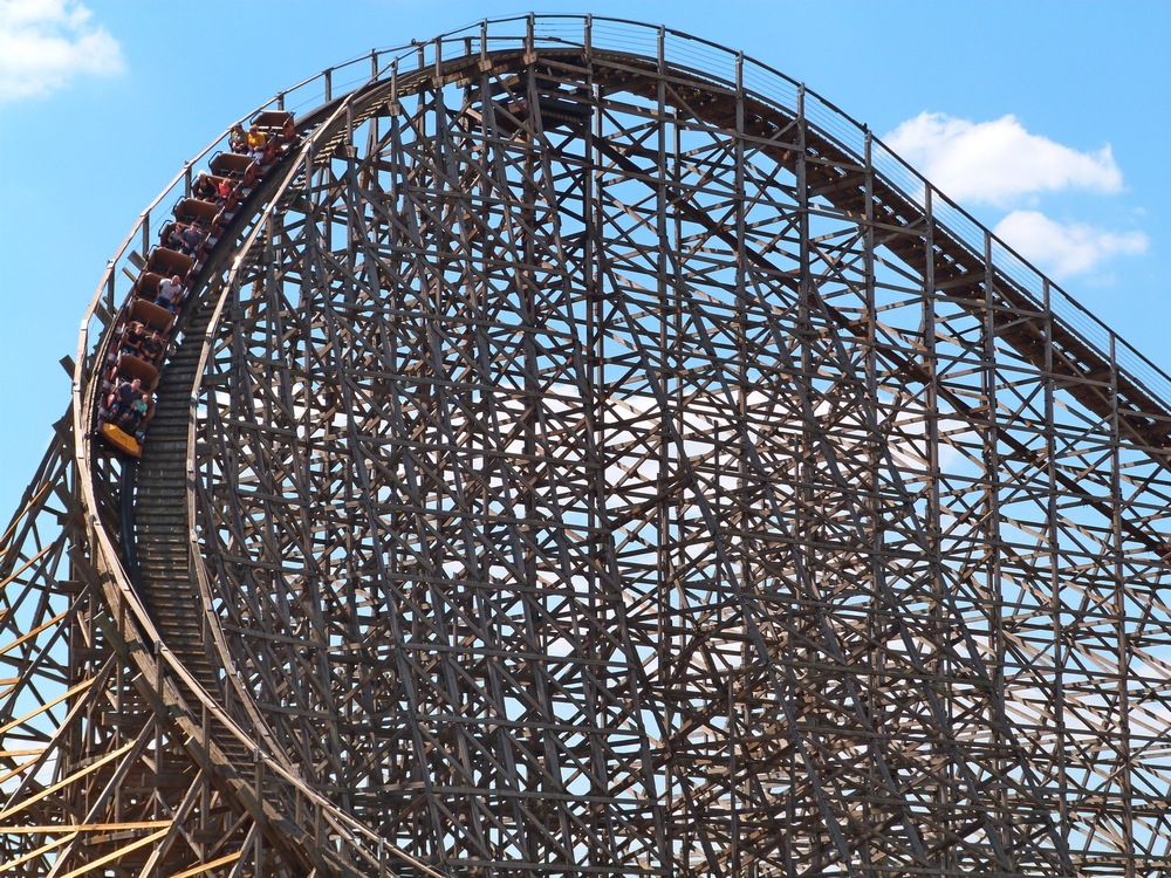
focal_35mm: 111
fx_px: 3755
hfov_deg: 17.7
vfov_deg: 13.3
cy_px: 439
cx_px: 586
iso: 100
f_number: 5.6
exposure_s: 1/320
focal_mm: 20.1
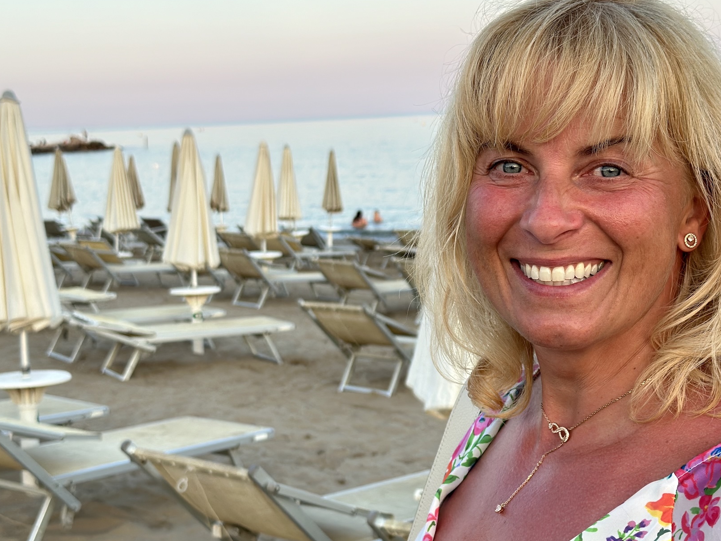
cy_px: 289
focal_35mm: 60
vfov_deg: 24.4
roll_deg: +2.3
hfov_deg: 32.1
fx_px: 1250
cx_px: 413
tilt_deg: -8.3
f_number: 1.78
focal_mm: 6.86
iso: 80
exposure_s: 1/353
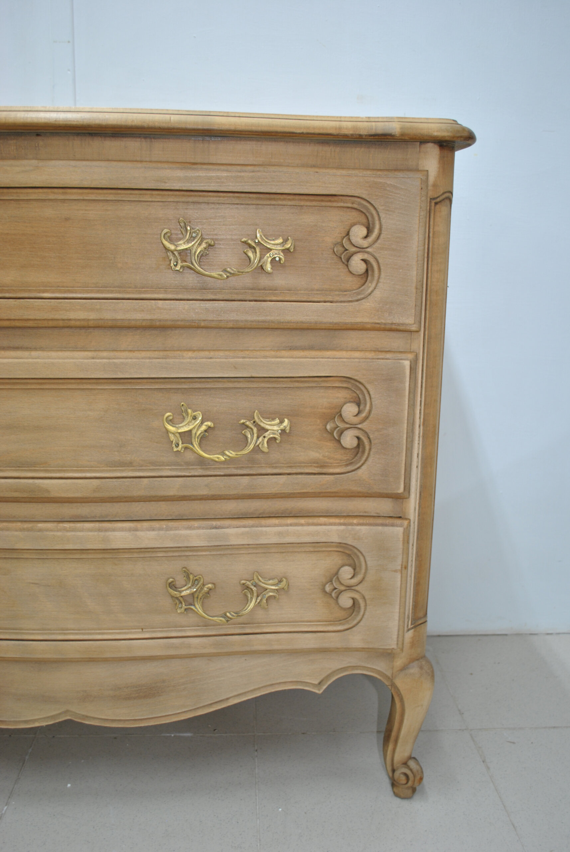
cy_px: 426
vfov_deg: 57.2
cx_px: 285
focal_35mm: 33
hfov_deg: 40.1
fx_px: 781
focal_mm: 22
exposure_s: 1/13
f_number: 3.8
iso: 200
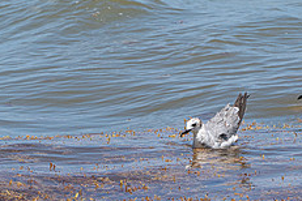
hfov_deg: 2.1
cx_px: 238
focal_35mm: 1003
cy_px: 117
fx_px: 8413
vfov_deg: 1.4
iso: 640
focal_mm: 400
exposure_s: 1/1250
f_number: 10
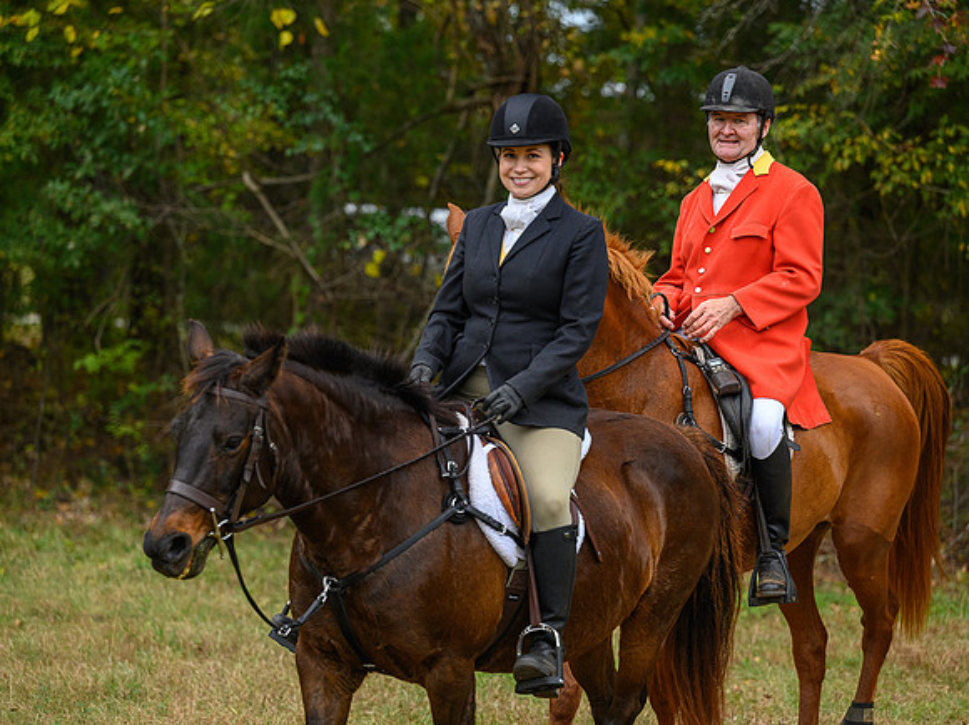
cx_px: 497
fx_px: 3790
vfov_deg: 10.9
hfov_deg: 14.6
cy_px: 358
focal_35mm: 135
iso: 1250
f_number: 3.2
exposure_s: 1/1000
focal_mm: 120
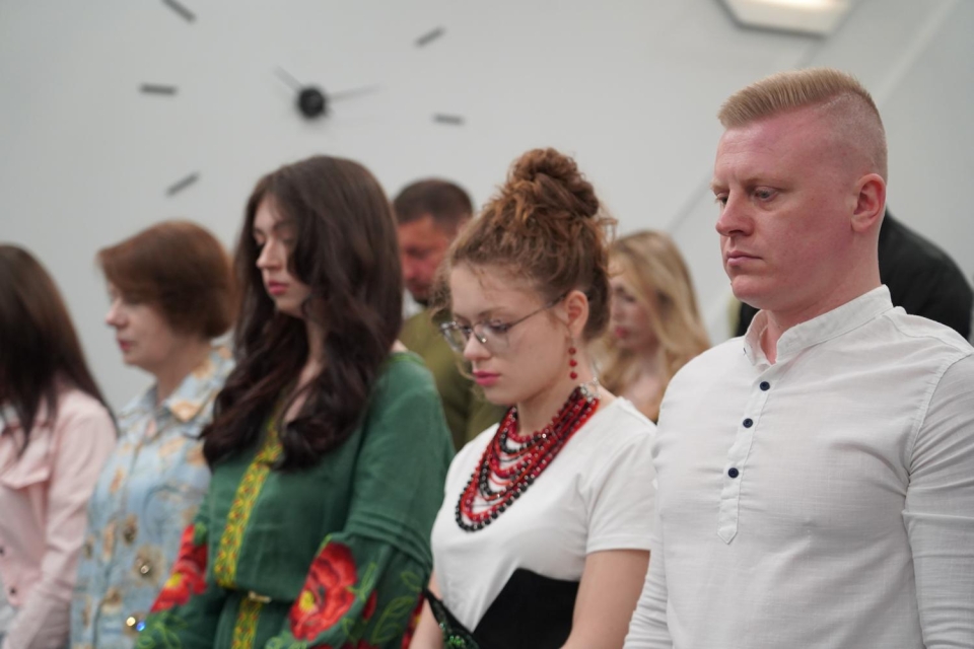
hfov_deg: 26.3
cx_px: 487
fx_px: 2083
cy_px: 324
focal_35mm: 77
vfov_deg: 17.7
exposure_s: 1/160
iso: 3200
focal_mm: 77
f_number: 4
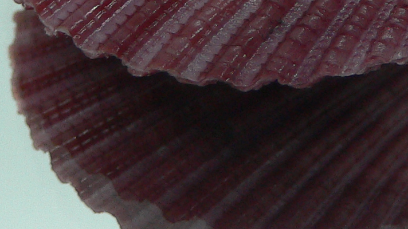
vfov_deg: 11.0
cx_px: 324
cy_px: -57
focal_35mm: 108
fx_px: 1168
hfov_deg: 19.6
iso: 150
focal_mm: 4.6
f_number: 2.8
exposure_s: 1/60
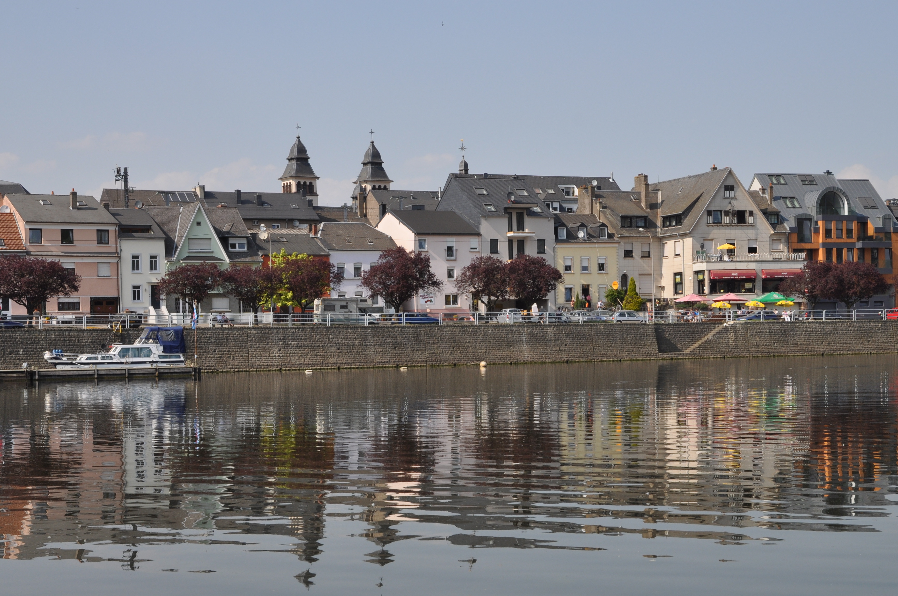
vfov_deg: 21.5
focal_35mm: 63
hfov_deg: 31.9
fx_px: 1570
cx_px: 472
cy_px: 332
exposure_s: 1/400
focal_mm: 34
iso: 200
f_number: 10
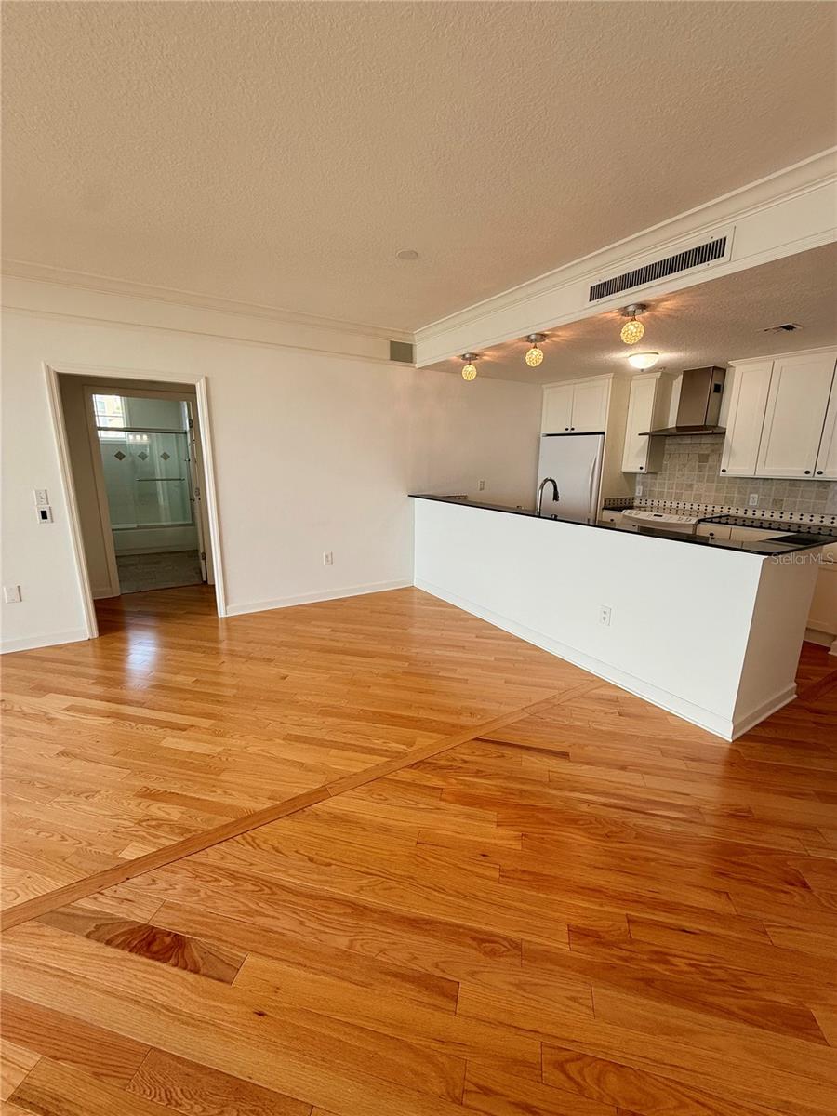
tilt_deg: -11.5
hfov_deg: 85.7
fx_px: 451
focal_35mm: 14
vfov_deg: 102.1
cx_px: 418
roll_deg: -0.5
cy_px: 558
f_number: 2.2
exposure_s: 1/120
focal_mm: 2.22
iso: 64
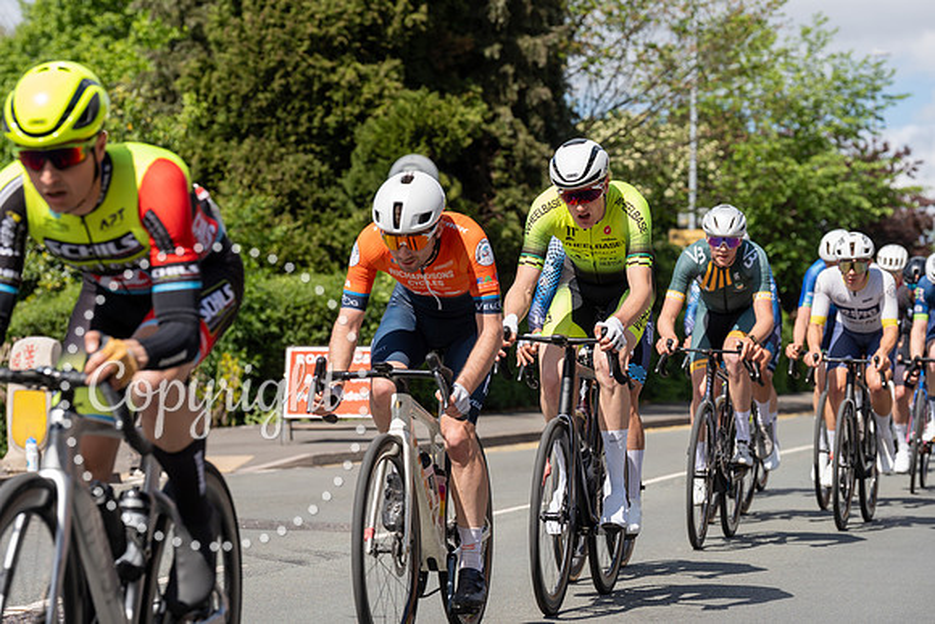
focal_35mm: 124
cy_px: 312
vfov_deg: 11.1
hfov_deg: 16.5
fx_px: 3221
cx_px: 468
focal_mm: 124
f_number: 5.6
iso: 250
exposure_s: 1/1000
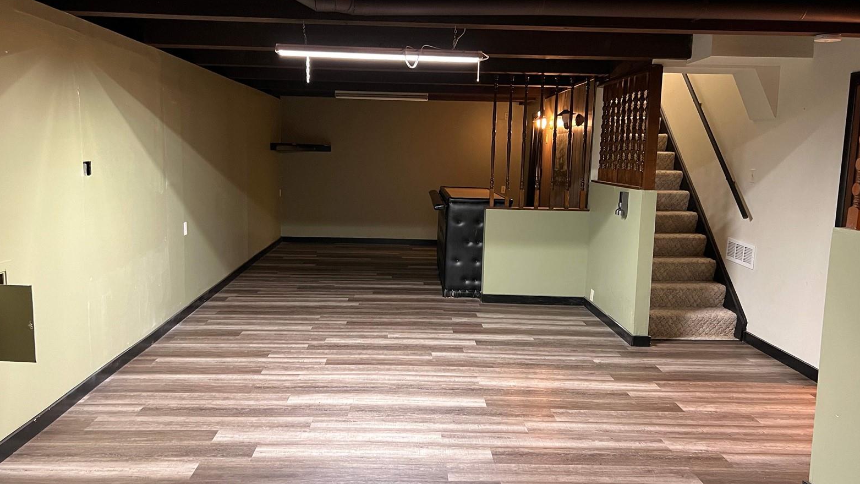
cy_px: 235
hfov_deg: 66.1
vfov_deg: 40.2
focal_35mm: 29
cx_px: 428
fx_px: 661
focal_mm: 5.7
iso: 500
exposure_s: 1/60
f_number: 1.5
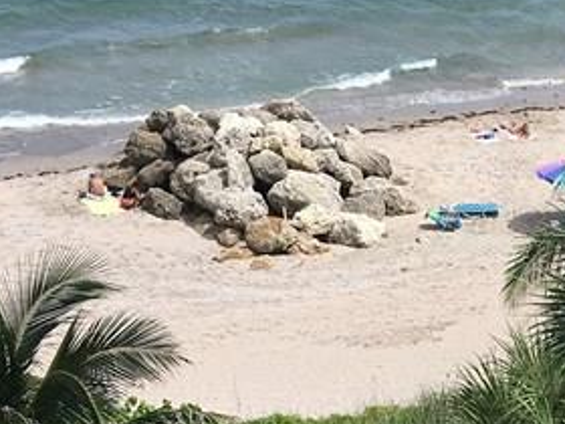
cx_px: 559
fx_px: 1730
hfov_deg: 18.1
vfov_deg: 13.3
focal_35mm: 106
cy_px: 592
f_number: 2.2
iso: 25
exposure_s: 1/1479
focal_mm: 4.15
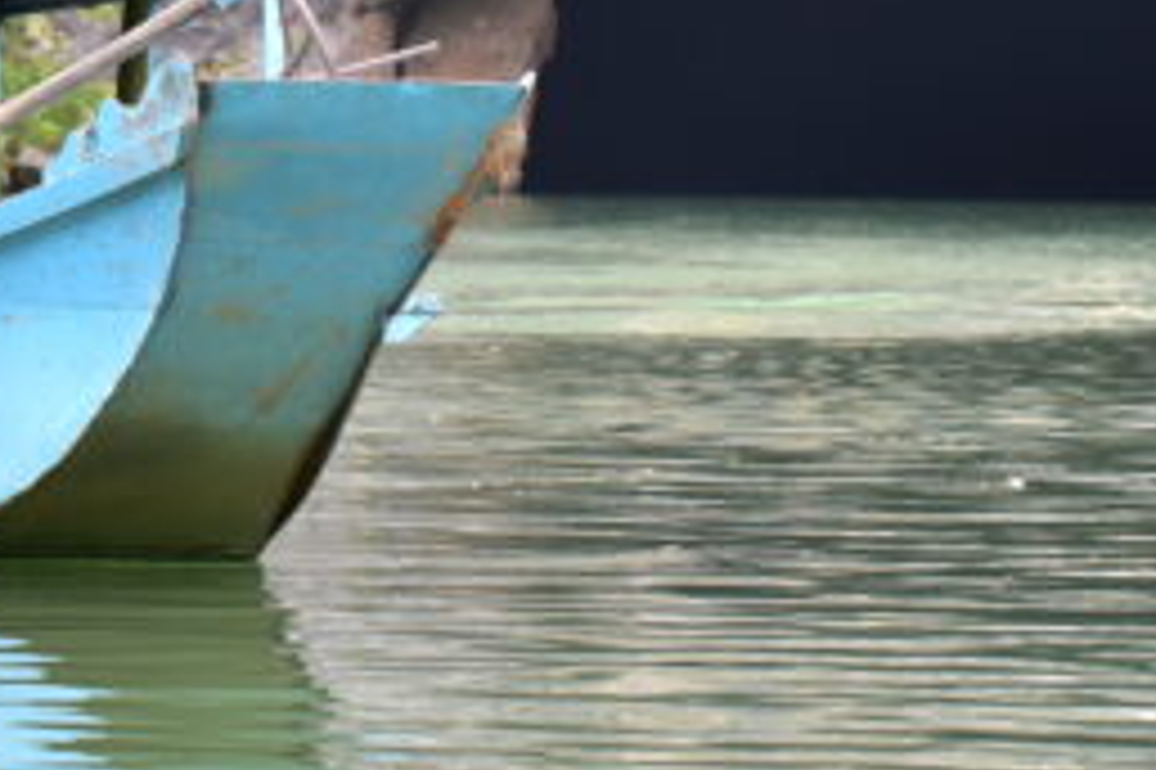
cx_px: 76
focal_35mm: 279
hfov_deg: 7.4
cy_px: 16
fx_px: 8953
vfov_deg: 4.9
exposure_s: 1/400
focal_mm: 70
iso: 800
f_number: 5.6
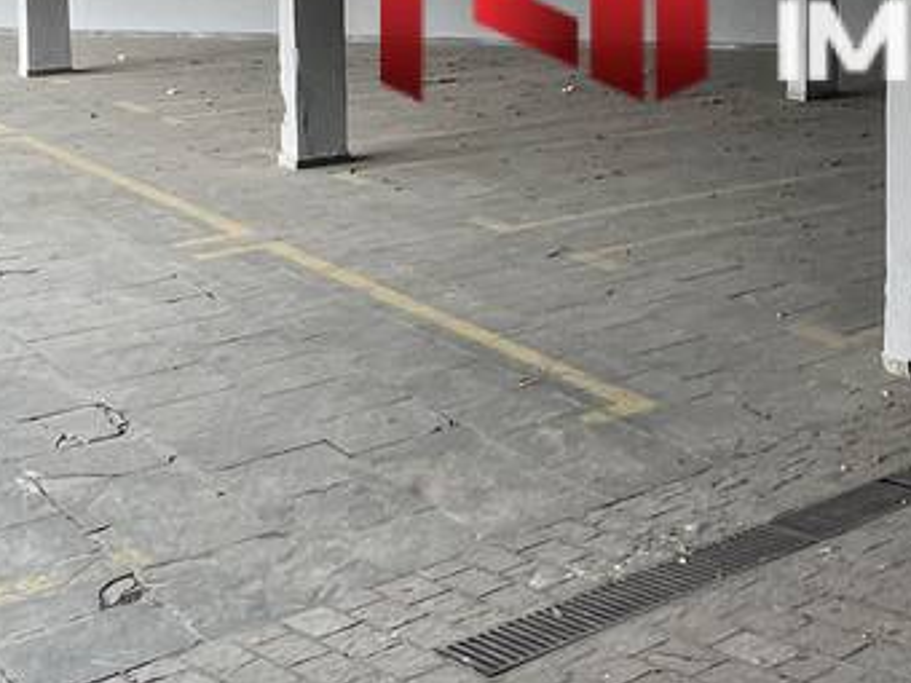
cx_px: 1056
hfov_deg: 30.4
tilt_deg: -4.1
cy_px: -5
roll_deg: -1.7
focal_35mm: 55
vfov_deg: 25.2
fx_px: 1447
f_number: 1.8
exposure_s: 1/99
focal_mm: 1.57
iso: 80
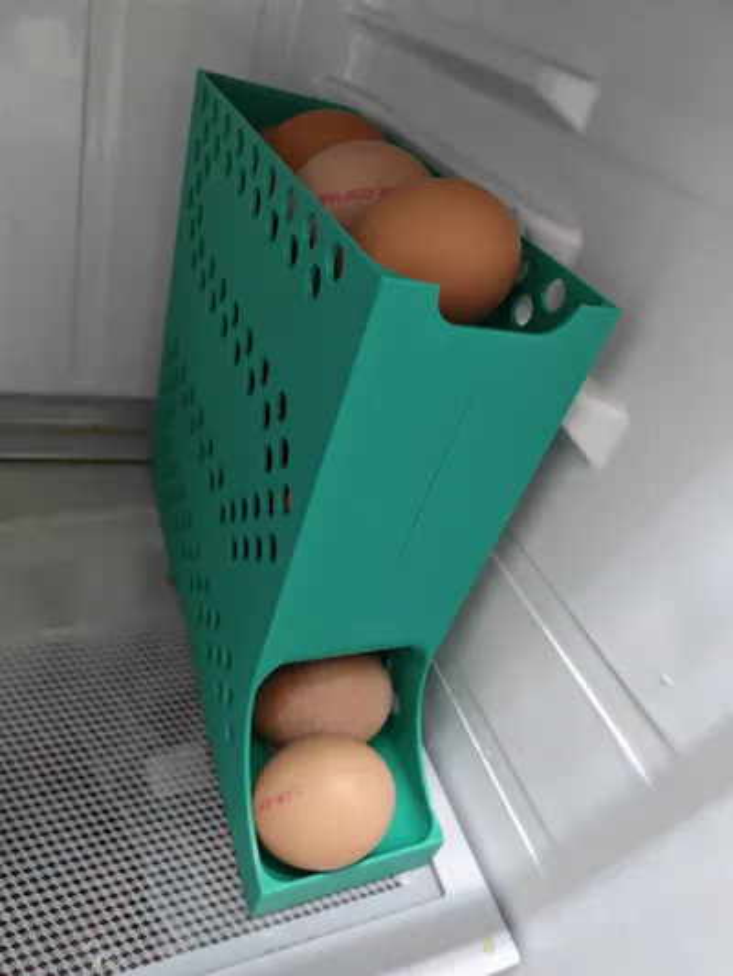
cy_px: 488
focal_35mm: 23
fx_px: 649
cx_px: 366
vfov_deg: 73.9
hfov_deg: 58.9
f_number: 1.8
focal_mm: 5.43
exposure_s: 1/25
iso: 1000
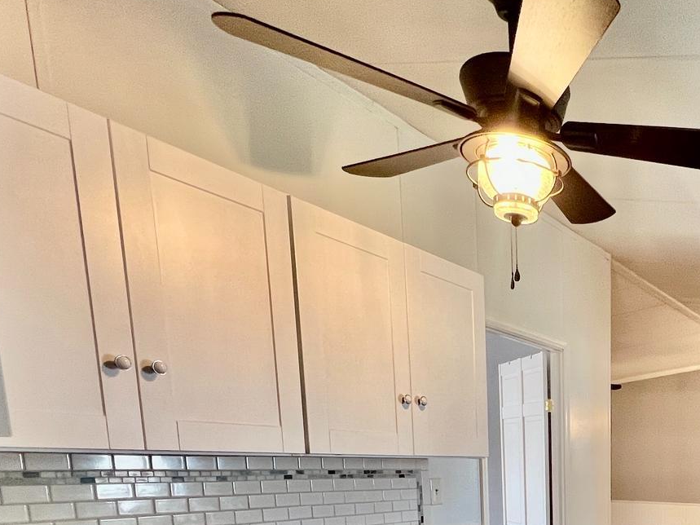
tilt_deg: -10.2
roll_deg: -1.0
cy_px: 576
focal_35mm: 31
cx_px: 681
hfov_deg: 49.1
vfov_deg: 37.9
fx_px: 627
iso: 125
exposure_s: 1/60
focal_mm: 1.57
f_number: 1.8
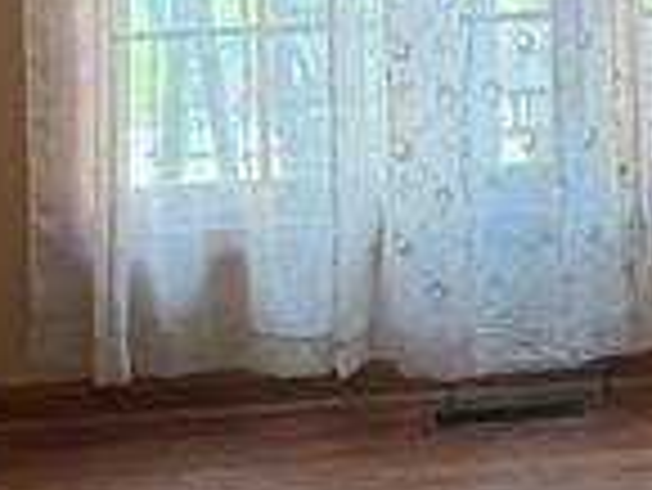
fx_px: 3186
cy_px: -418
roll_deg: +1.6
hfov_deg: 11.3
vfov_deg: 8.4
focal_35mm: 169
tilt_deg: -0.9
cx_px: 944
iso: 250
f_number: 1.78
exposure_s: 1/120
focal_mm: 6.76
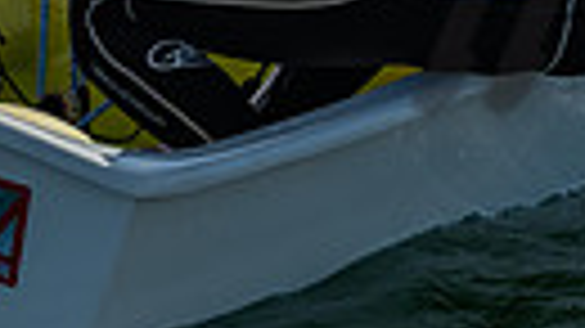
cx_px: 216
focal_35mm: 531
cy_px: -817
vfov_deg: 2.3
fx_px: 8233
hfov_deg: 4.1
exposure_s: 1/500
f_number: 8
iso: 100
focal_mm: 80
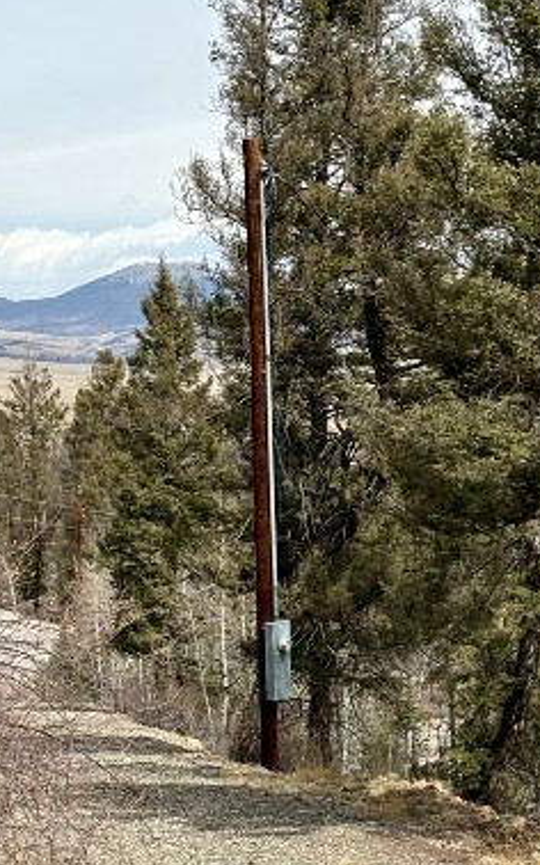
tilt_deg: -3.0
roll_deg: +1.7
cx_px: 281
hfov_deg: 11.7
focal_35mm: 112
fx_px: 2639
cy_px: 503
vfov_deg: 18.6
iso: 32
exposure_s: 1/3636
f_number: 1.6
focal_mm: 5.96
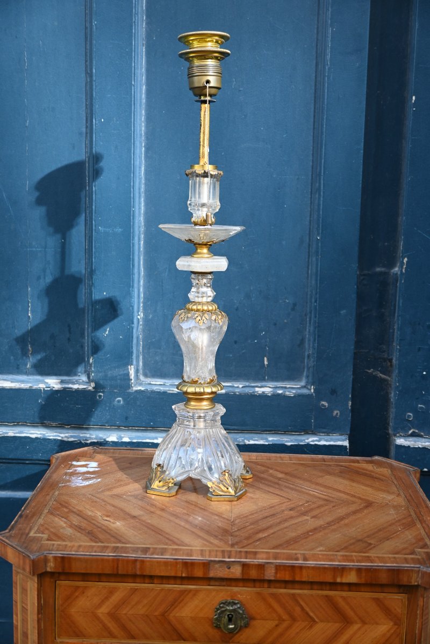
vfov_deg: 42.3
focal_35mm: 46
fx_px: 833
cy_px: 322
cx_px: 215
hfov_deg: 28.9
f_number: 4
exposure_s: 1/250
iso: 400
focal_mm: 31
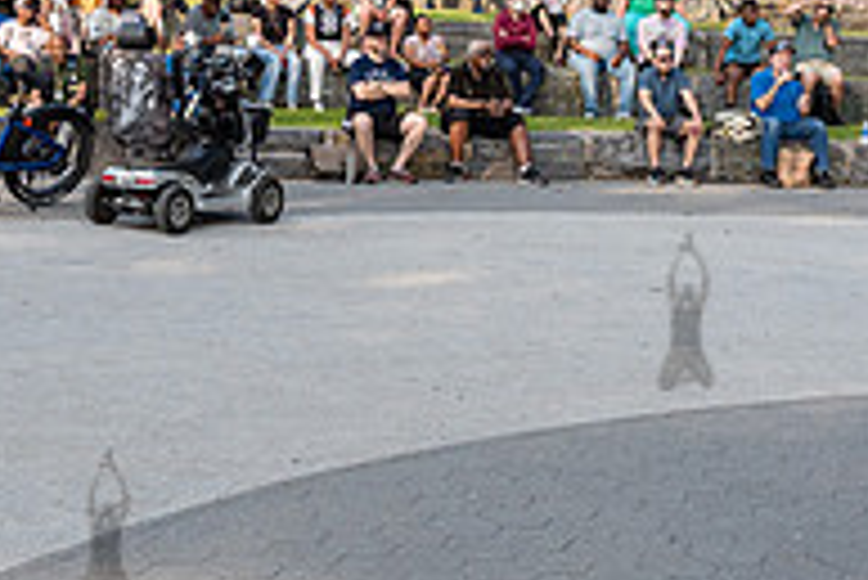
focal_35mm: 72
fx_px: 1737
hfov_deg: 27.2
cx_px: 103
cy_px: 92
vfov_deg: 18.7
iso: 200
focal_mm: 24
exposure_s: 1/800
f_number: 4.5
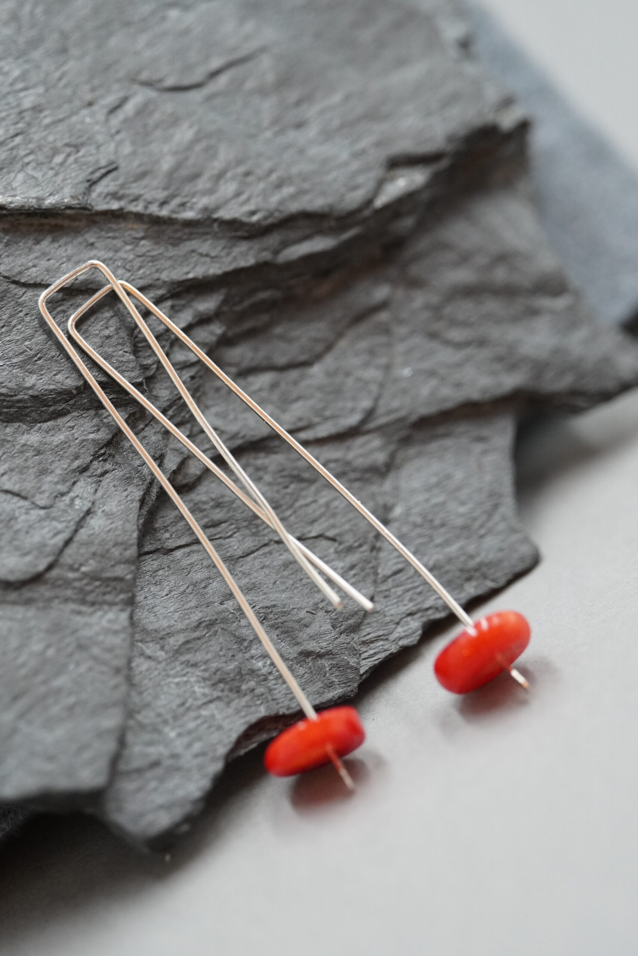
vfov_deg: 15.2
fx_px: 3588
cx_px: 319
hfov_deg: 10.2
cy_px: 478
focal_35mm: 135
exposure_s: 1/160
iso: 2000
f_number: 2.8
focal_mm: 90
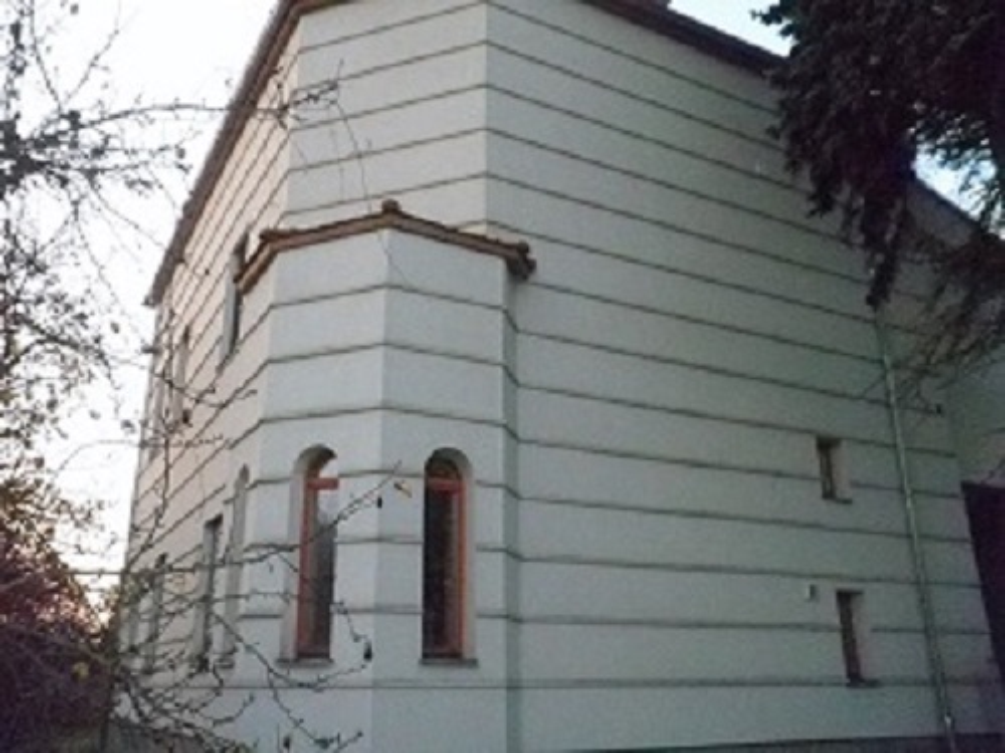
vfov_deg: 45.4
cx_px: 502
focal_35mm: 31
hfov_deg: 58.4
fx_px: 900
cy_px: 376
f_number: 8.4
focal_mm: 5.5
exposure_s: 1/160
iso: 1600
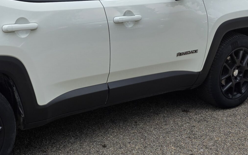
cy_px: -1
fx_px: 419
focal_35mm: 62
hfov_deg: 31.0
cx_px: 11
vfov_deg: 20.3
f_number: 1.7
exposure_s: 1/2346
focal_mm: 6.3
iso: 80
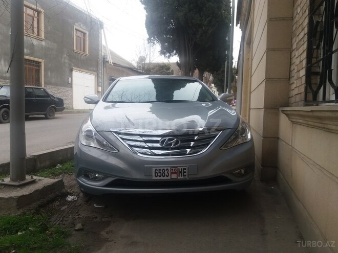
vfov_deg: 49.7
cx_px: 169
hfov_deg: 63.4
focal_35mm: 28
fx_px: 273
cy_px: 126
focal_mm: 3.7
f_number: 1.9
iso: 64
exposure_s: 1/189
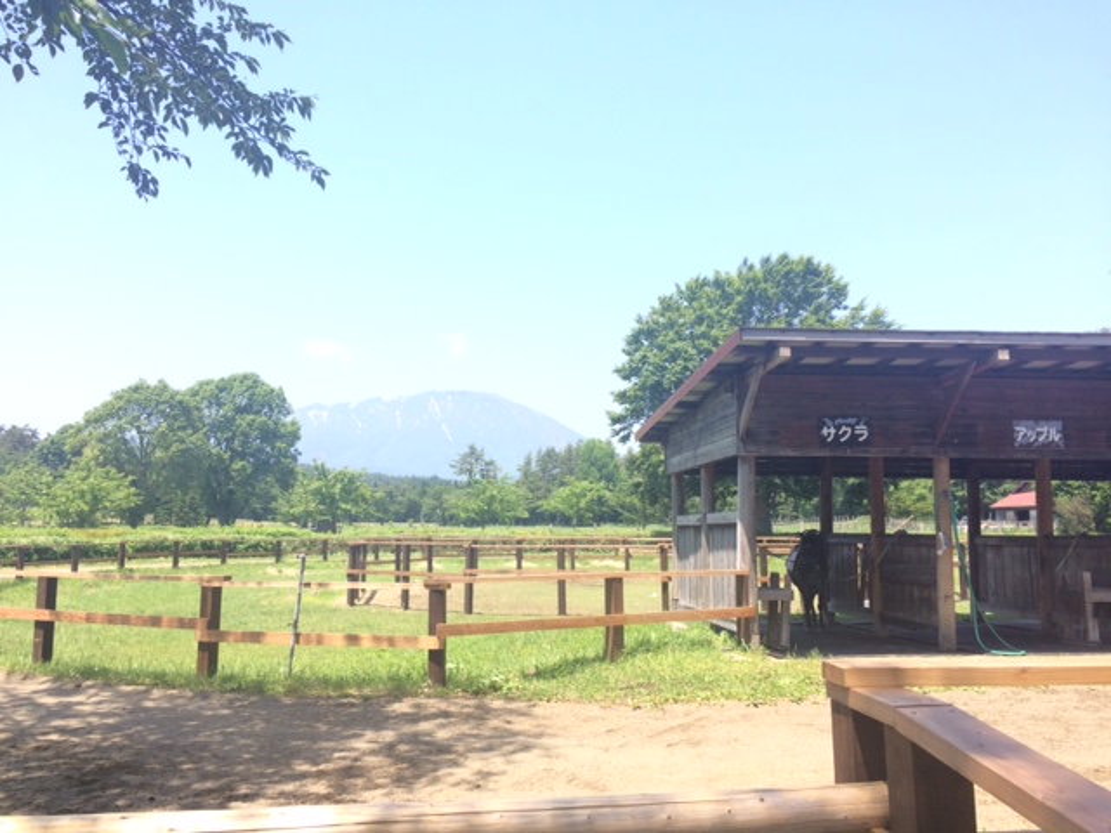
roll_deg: +0.6
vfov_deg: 48.2
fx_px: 931
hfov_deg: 61.7
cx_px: 556
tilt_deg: +6.0
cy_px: 416
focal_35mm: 29
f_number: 2.2
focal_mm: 4.15
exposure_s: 1/622
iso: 32
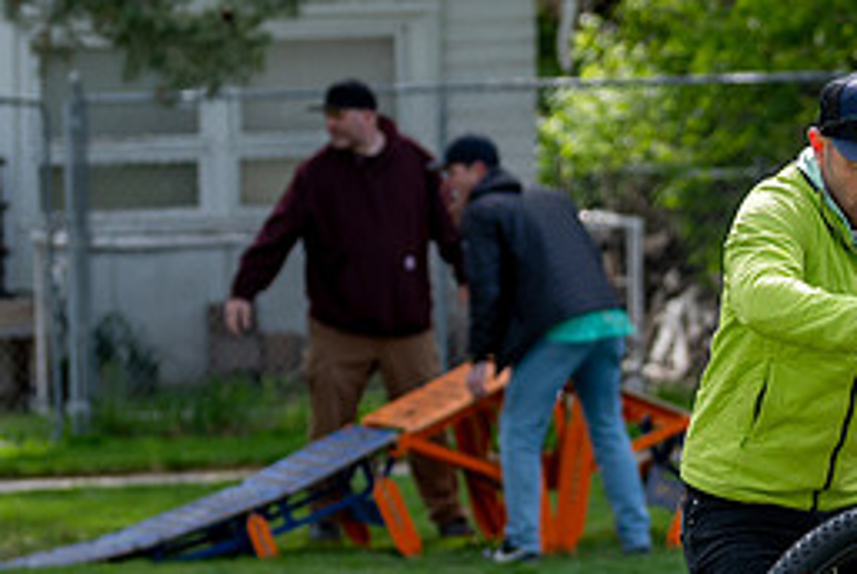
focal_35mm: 321
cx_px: 800
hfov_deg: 6.4
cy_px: 482
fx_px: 7650
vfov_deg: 4.3
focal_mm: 95
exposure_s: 1/2000
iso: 200
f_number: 2.8
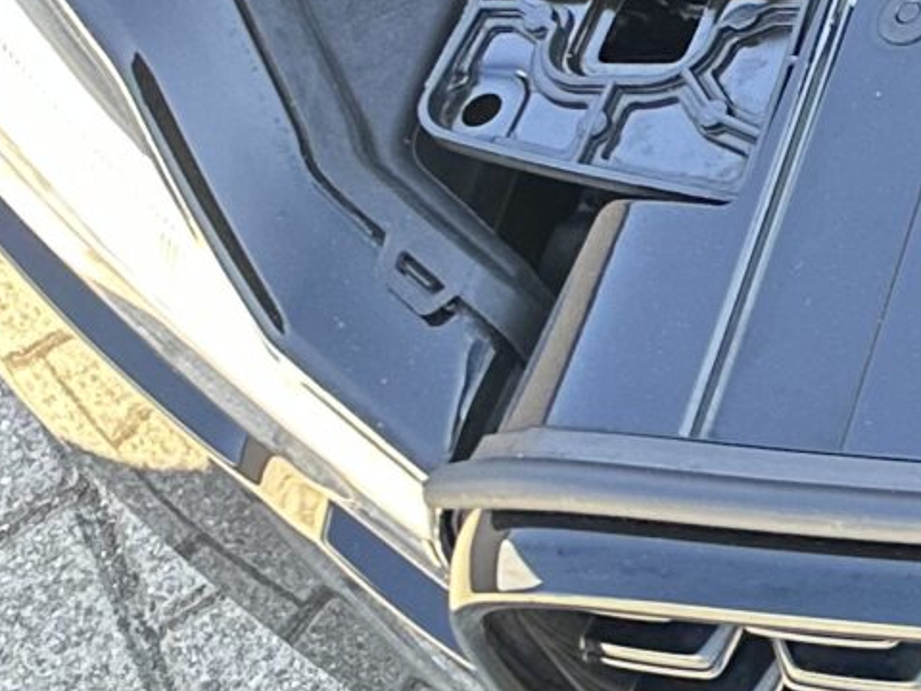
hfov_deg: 11.7
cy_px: -950
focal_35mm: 128
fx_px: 3406
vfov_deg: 10.1
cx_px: 2397
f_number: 1.78
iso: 100
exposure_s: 1/171
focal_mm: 6.86
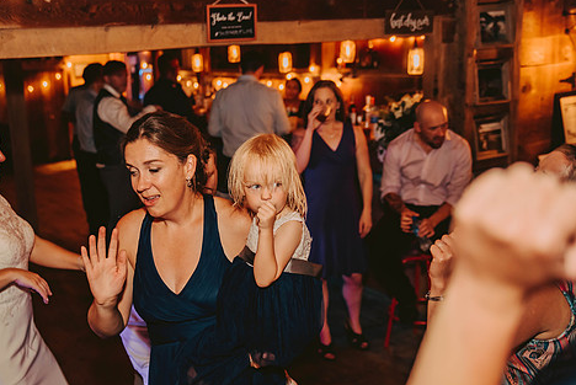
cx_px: 236
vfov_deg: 26.0
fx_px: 833
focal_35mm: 52
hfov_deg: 38.0
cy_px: 221
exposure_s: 1/125
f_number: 2.8
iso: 1250
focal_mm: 42
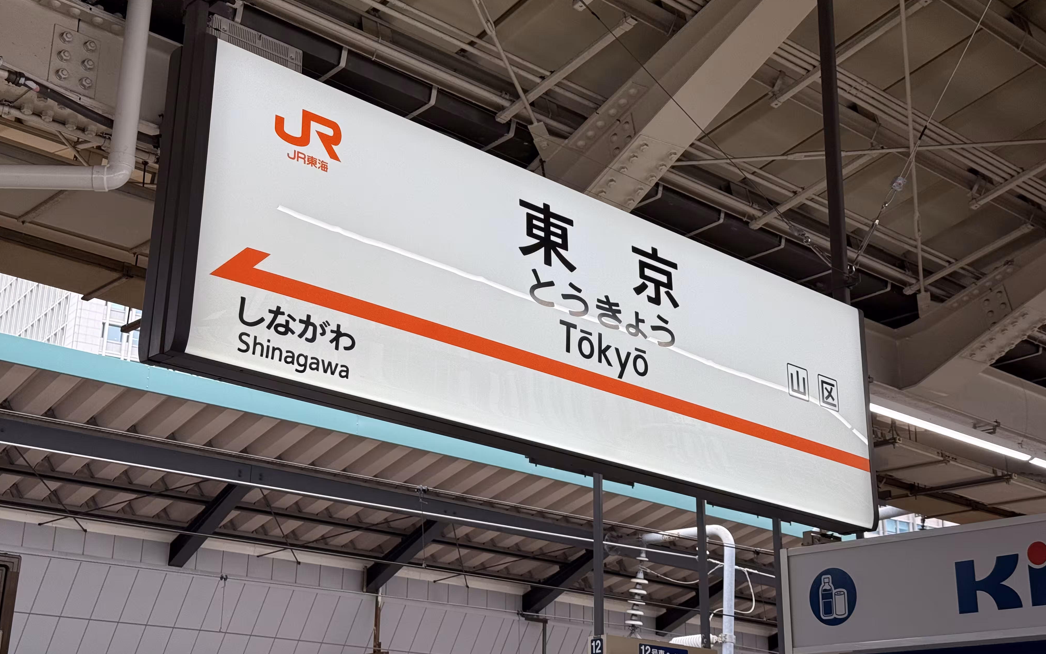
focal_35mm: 51
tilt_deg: +18.9
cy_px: 295
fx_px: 1454
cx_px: 522
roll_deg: -1.4
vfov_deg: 25.3
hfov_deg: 39.6
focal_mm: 6.76
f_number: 1.78
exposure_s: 1/427
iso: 64
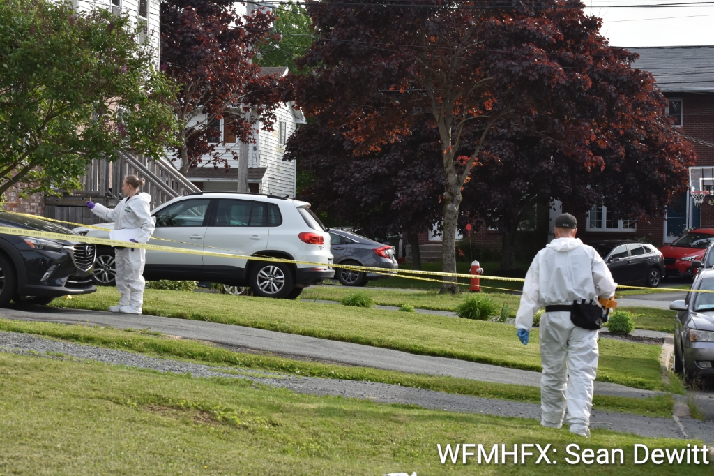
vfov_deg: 10.6
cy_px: 238
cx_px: 357
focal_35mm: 129
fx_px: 2558
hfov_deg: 15.9
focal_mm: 86
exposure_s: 1/500
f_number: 8
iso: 500
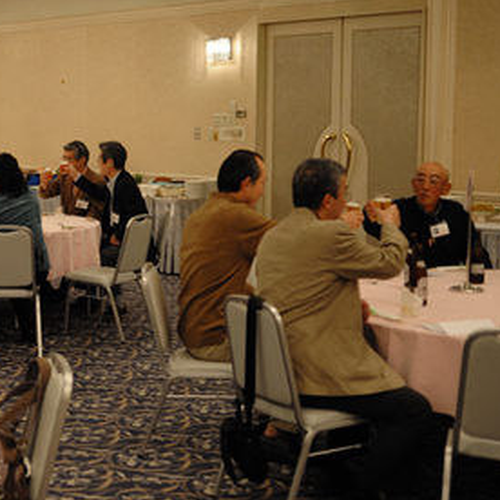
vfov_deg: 25.0
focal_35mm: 69
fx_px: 1128
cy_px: 223
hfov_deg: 23.5
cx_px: -42
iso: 1000
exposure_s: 1/100
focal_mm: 35
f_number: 2.8
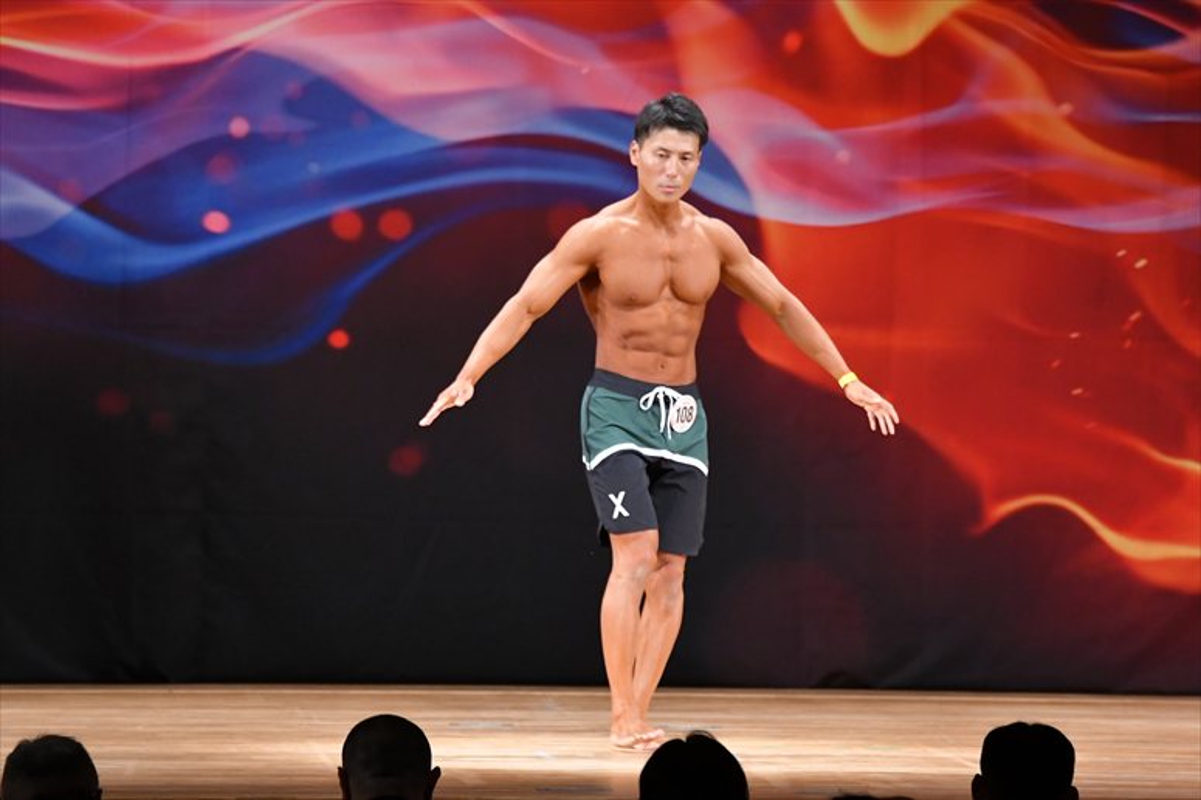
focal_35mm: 225
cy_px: 400
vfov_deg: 6.1
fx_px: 7503
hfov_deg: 9.2
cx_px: 600
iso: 3200
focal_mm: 150
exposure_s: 1/400
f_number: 5.6
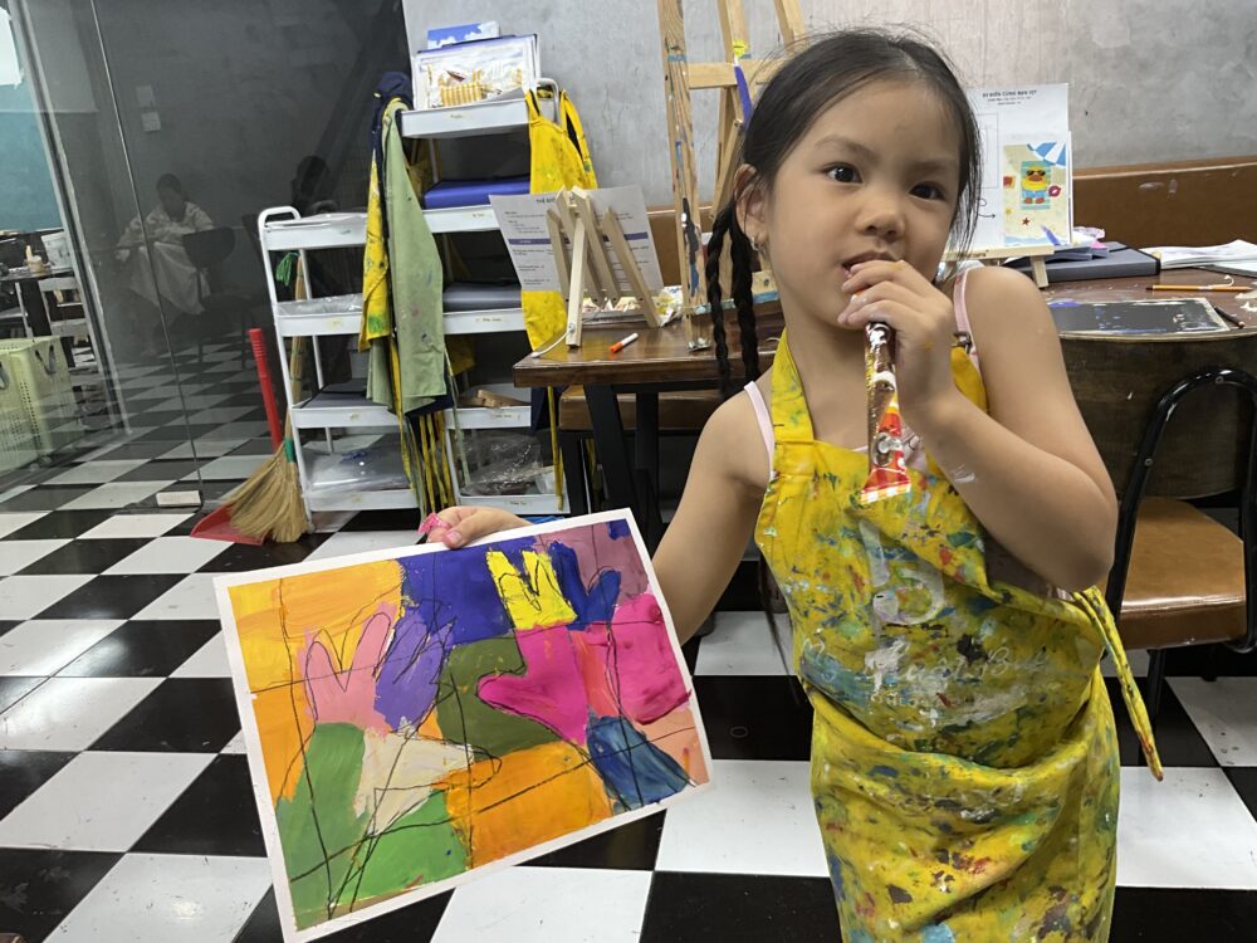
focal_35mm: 29
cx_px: 628
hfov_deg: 61.7
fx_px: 1053
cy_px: 472
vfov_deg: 48.2
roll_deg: +5.3
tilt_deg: -17.2
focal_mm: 3
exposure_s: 1/89
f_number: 1.8
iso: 64
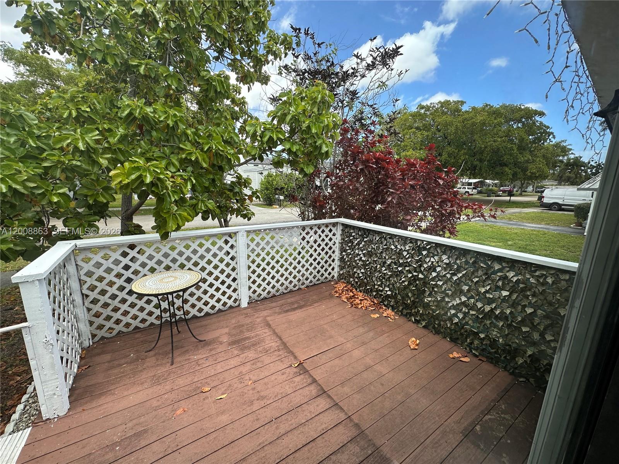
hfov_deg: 102.1
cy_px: 232
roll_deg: -1.7
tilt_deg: -10.7
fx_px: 250
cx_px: 310
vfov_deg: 85.7
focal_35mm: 14
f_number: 2.2
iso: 40
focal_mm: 2.22
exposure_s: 1/467
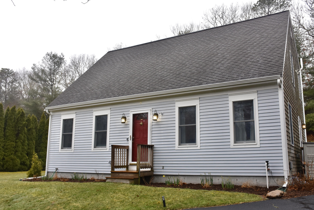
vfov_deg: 43.6
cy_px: 105
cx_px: 157
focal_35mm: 30
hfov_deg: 61.9
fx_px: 262
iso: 400
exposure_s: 1/500
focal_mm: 20
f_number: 8
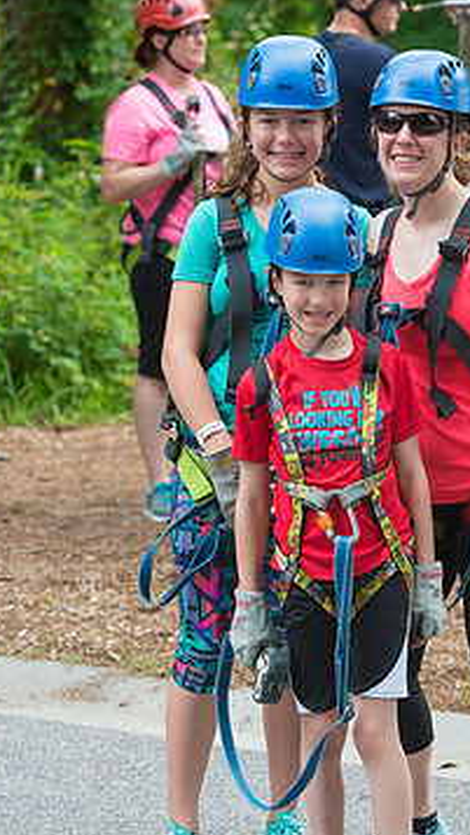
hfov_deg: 8.2
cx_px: 320
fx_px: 3277
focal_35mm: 148
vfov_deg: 14.5
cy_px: 463
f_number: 5
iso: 1250
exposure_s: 1/800
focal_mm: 112
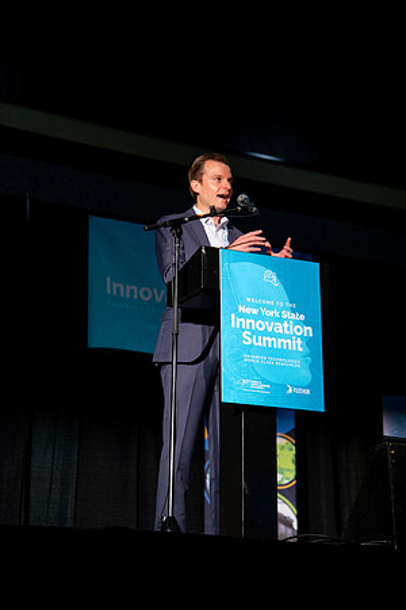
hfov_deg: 16.1
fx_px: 1438
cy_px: 305
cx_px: 203
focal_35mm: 85
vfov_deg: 23.9
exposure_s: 1/200
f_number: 4.5
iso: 1600
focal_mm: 85
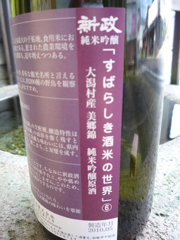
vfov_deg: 60.0
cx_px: 90
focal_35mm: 30
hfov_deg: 46.8
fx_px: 208
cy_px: 120
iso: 100
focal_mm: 5.2
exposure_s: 1/30
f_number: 3.3
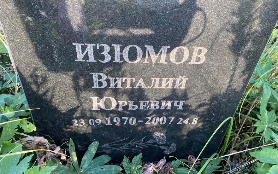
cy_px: 103
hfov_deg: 66.5
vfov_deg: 44.4
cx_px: 141
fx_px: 212
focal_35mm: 28
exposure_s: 1/121
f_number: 1.8
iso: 32
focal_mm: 4.25
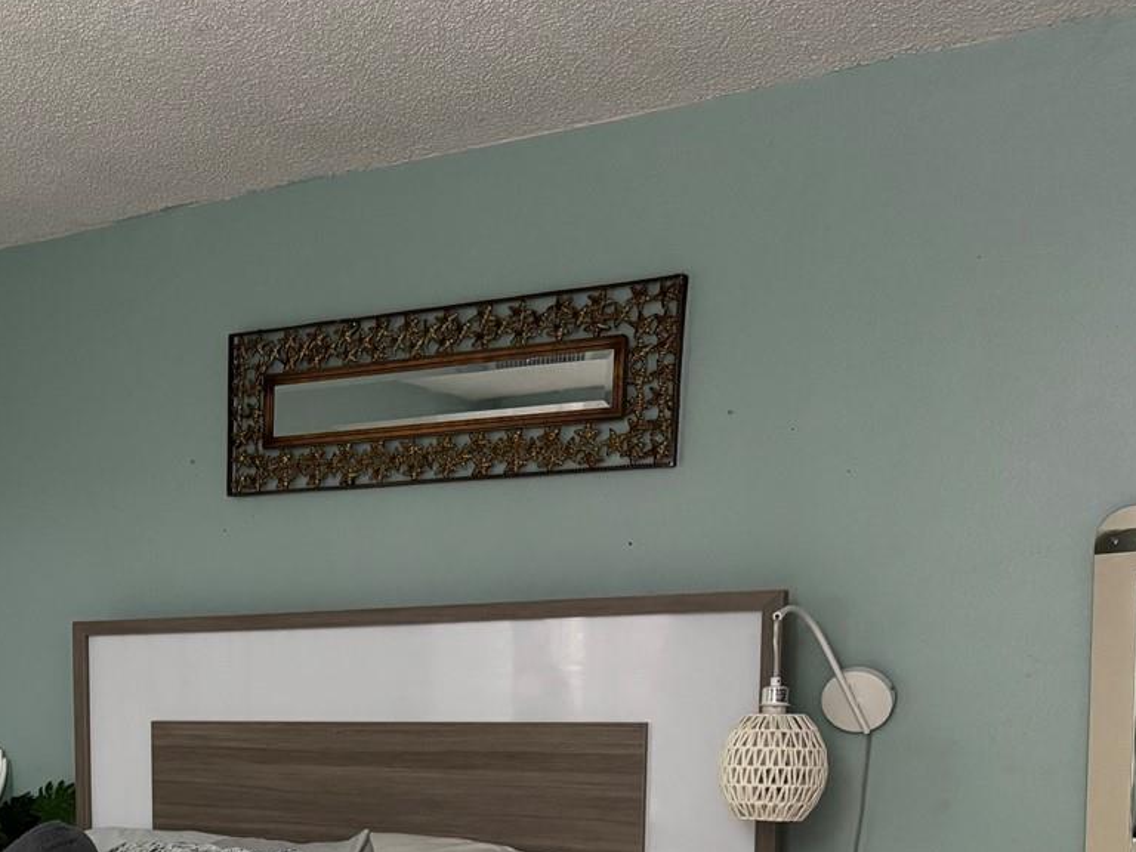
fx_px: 1641
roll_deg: +0.3
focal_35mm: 50
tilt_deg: -7.5
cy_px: 870
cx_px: 65
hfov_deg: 35.4
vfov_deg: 27.3
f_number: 1.78
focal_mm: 6.76
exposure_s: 1/60
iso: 640
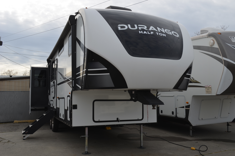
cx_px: 118
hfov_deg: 53.2
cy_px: 78
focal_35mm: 36
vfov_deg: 36.7
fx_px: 235
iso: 100
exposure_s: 1/250
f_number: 8
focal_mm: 24
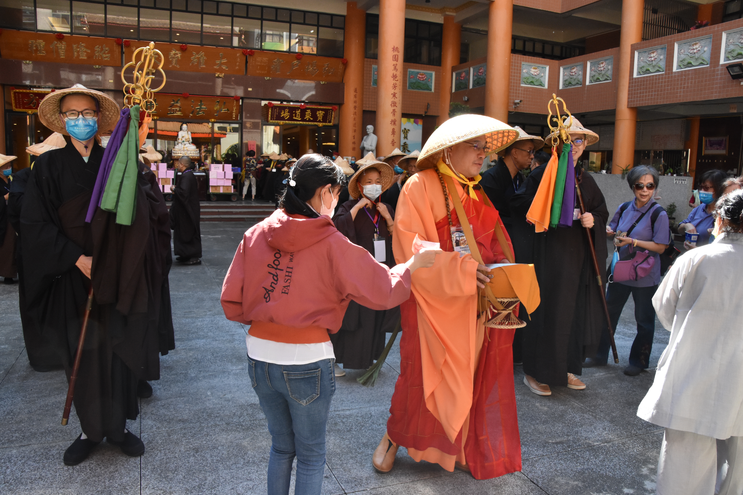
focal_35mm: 27
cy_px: 248
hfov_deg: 67.4
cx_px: 372
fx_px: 557
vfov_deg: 47.9
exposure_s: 1/400
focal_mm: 18
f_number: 10
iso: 1600
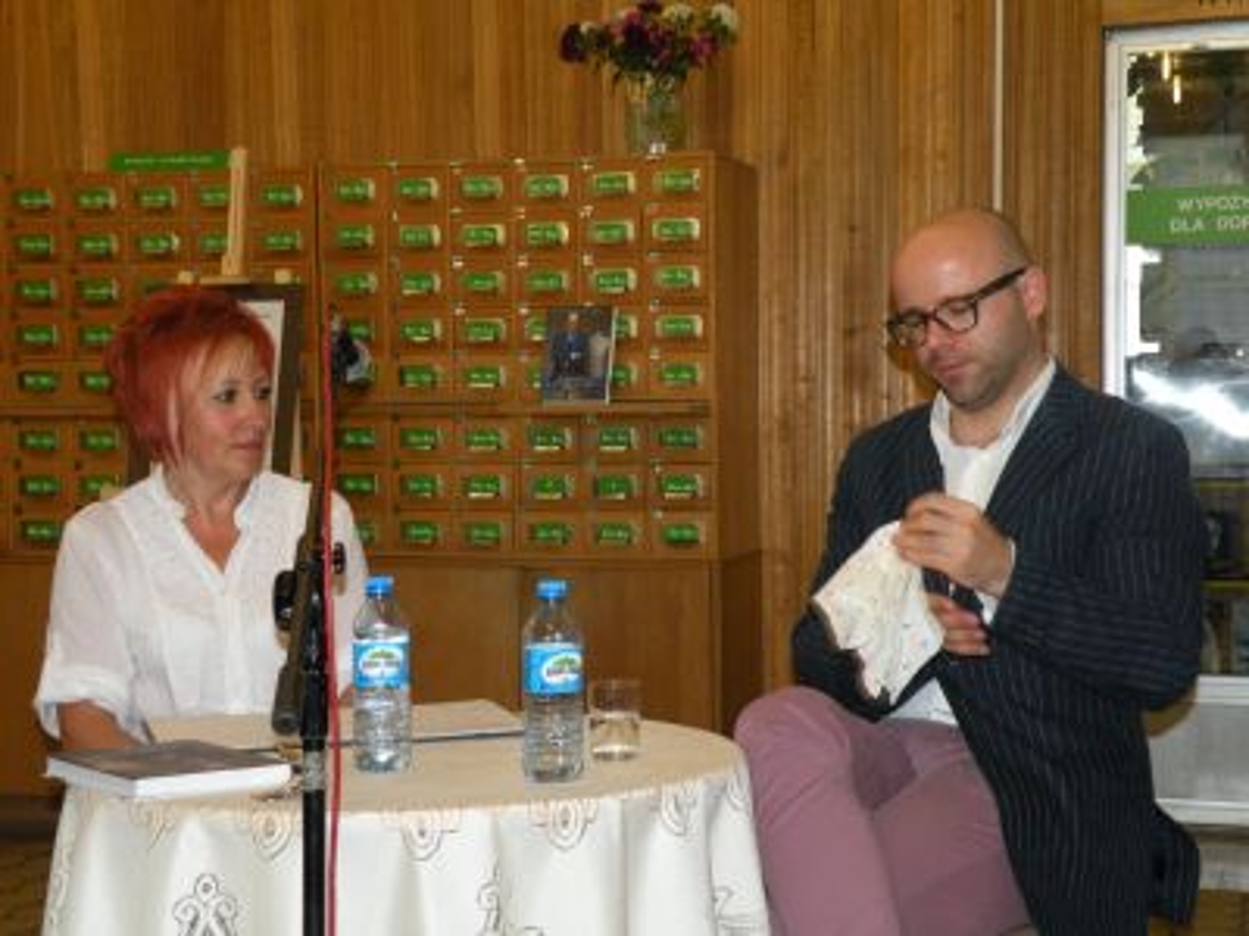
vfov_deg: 21.9
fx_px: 2417
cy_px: 468
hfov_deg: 29.0
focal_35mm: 67
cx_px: 624
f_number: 3.5
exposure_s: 1/30
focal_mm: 11.9
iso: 113
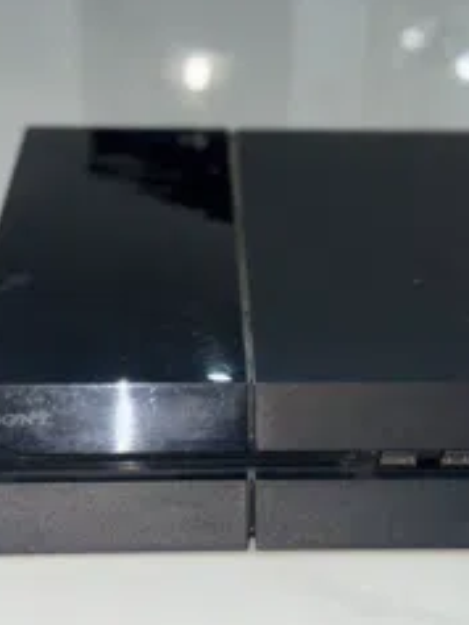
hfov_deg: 18.2
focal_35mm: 81
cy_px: 311
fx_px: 1462
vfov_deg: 24.1
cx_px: 303
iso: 50
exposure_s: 1/73
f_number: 1.78
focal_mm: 6.76
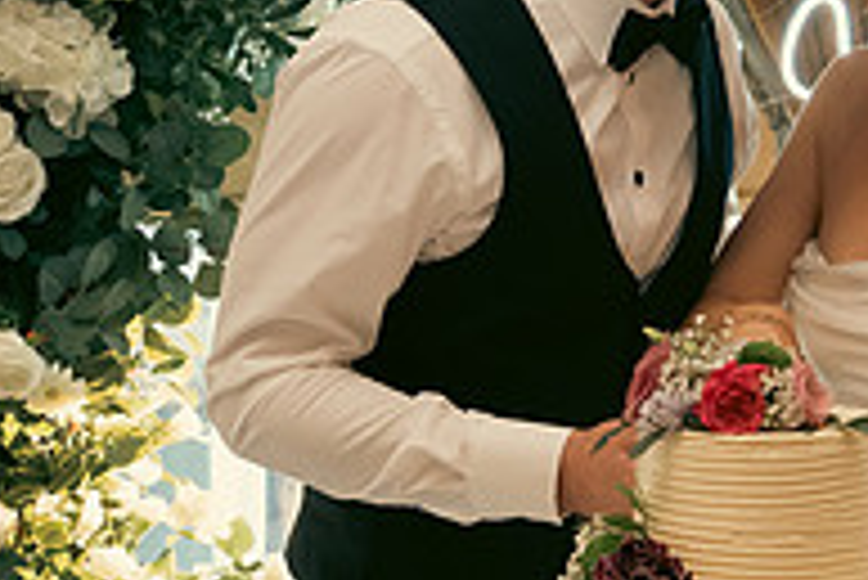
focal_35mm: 108
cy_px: 245
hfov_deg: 18.6
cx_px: 792
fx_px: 2606
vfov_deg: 12.7
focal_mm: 24
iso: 1600
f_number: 3.5
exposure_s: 1/160
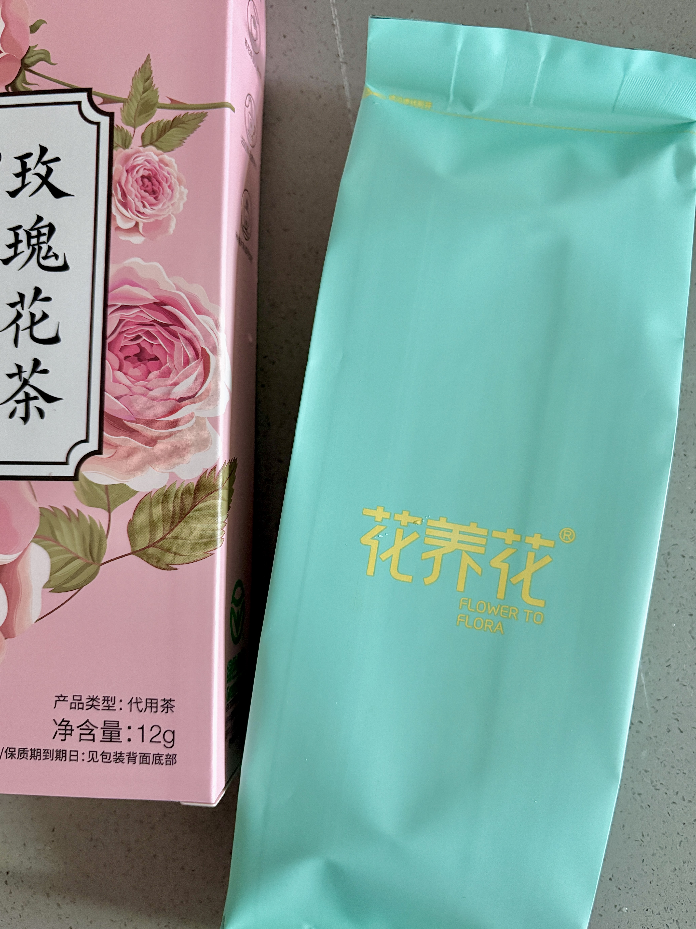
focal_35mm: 27
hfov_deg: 51.4
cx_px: 345
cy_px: 469
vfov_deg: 65.3
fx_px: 724
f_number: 1.6
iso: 500
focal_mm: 5.96
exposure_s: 1/54
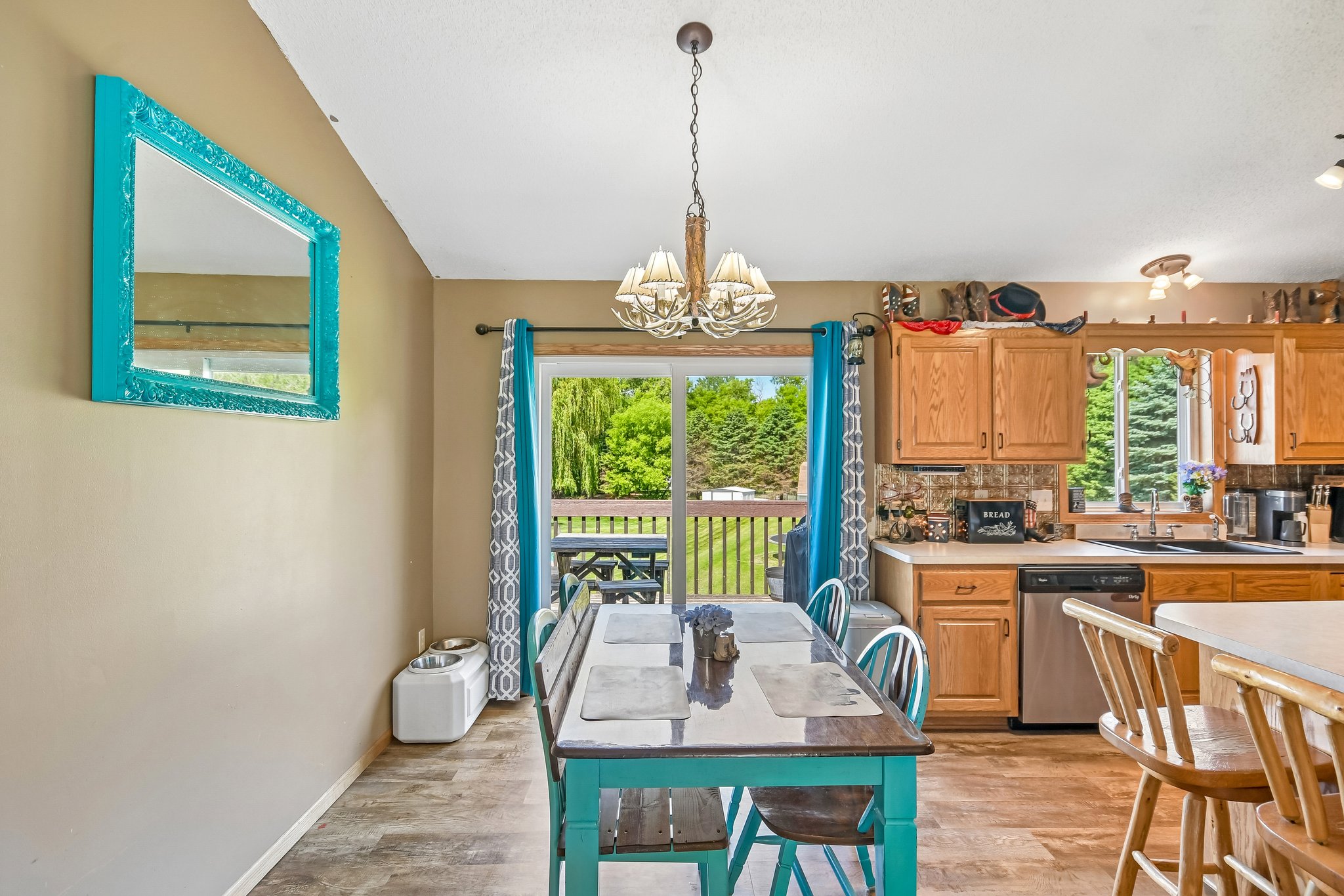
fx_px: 672
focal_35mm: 18
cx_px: 672
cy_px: 448
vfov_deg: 67.4
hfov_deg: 90.0
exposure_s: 1/125
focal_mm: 12
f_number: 6.3
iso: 400
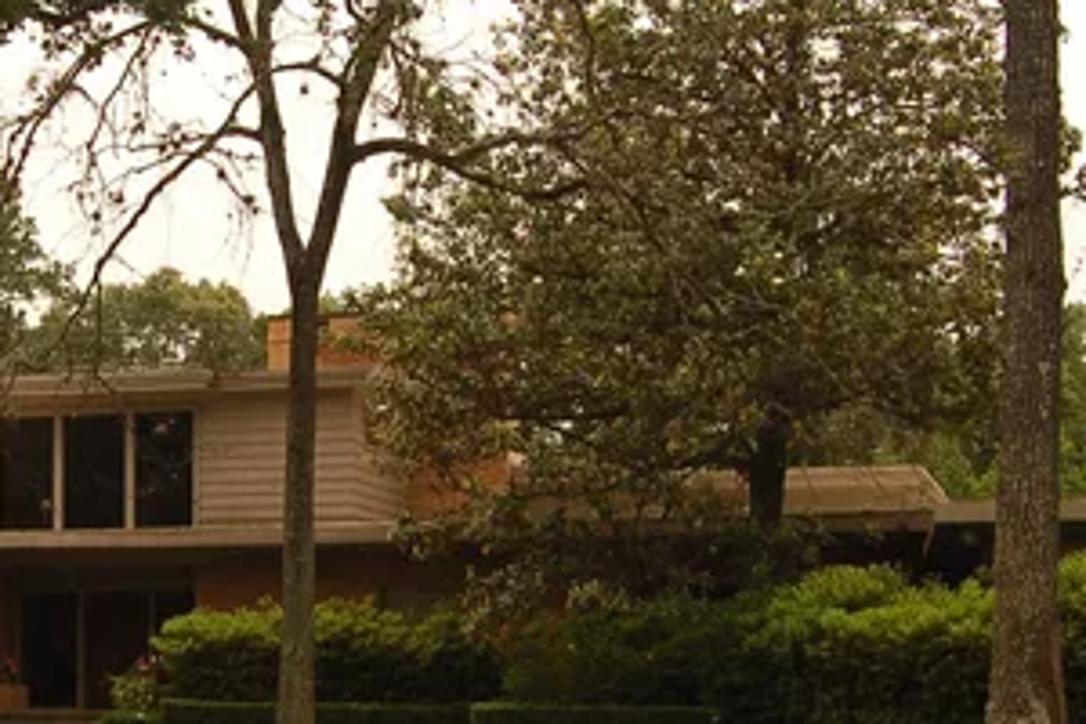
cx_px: 199
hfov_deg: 24.9
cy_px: 543
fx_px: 2413
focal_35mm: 80
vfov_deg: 17.0
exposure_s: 1/160
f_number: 6.3
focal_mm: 20
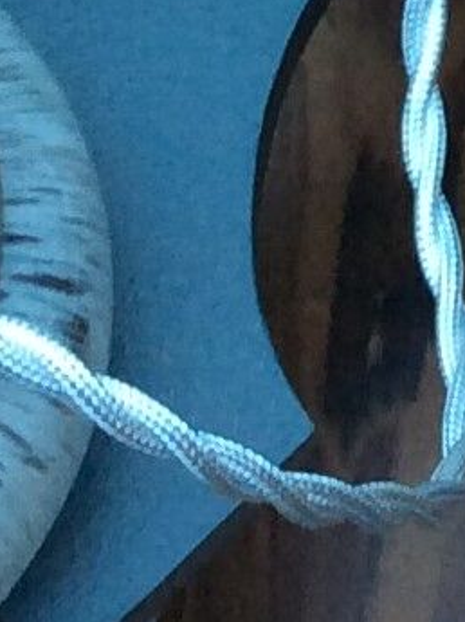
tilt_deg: -55.4
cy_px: -748
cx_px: 647
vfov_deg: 8.8
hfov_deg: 7.0
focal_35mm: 209
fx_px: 3750
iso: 50
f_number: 2.4
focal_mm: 3.3
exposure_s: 1/25
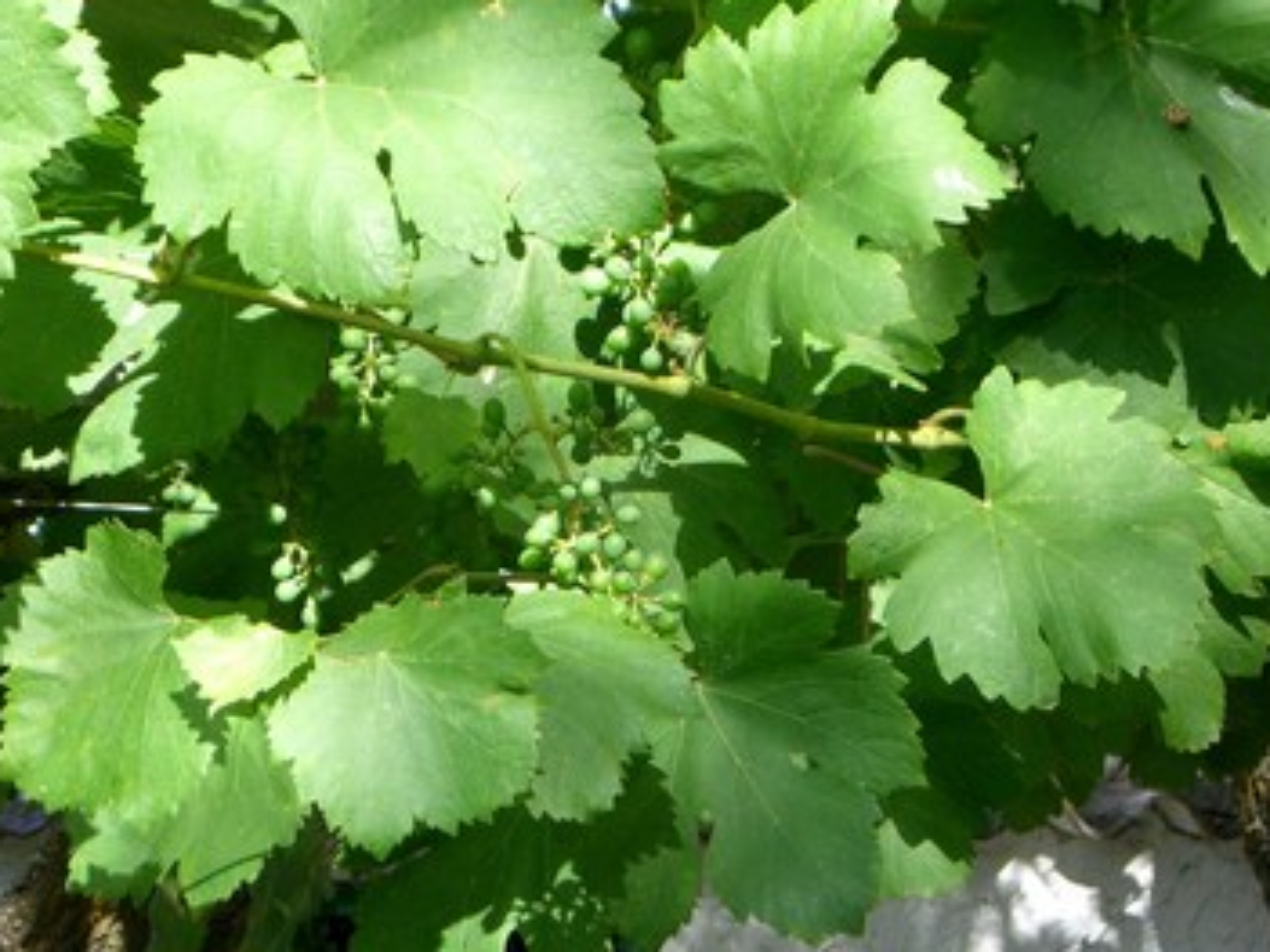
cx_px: 601
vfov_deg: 10.4
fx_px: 5245
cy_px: 452
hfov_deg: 13.8
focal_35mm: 143
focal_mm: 18.6
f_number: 5.2
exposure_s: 1/200
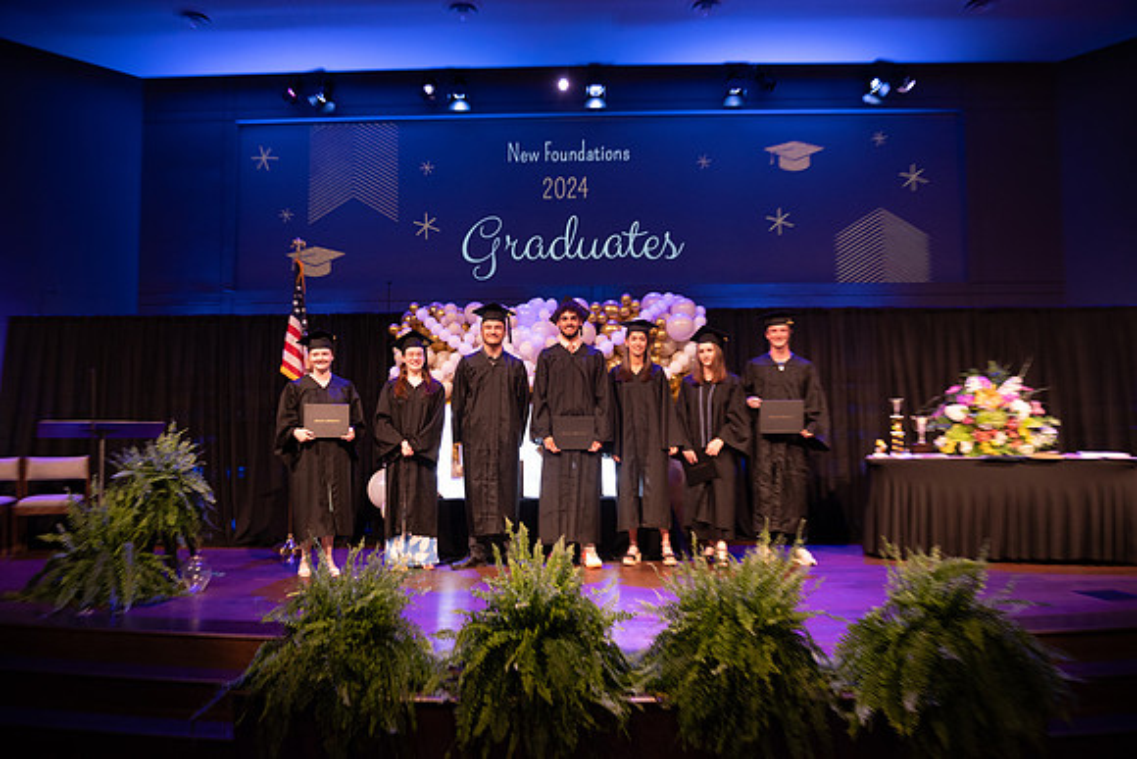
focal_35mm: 27
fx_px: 853
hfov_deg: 67.4
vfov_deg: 48.0
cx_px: 568
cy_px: 380
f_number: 4
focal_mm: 27
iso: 1600
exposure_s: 1/200
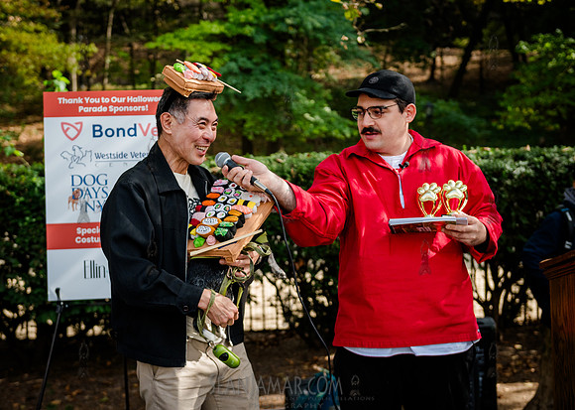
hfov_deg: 33.8
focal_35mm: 58
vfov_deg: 24.4
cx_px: 250
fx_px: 946
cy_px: 216
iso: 1000
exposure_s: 1/1250
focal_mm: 52
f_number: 4
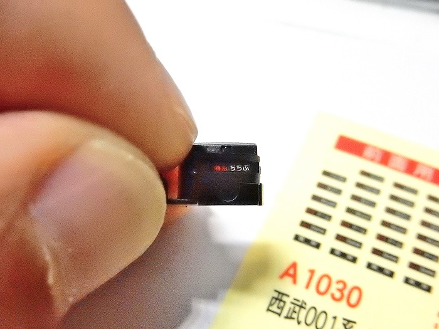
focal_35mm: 43
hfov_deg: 43.9
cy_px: 164
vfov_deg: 33.6
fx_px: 545
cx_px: 220
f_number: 4.2
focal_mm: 7.6
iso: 3200
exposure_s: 1/250
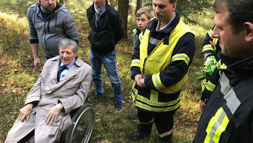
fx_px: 208
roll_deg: +0.2
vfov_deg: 37.8
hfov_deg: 62.6
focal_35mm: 31
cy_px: 65
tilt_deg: -27.7
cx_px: 125
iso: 40
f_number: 1.8
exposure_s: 1/17
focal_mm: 3.99
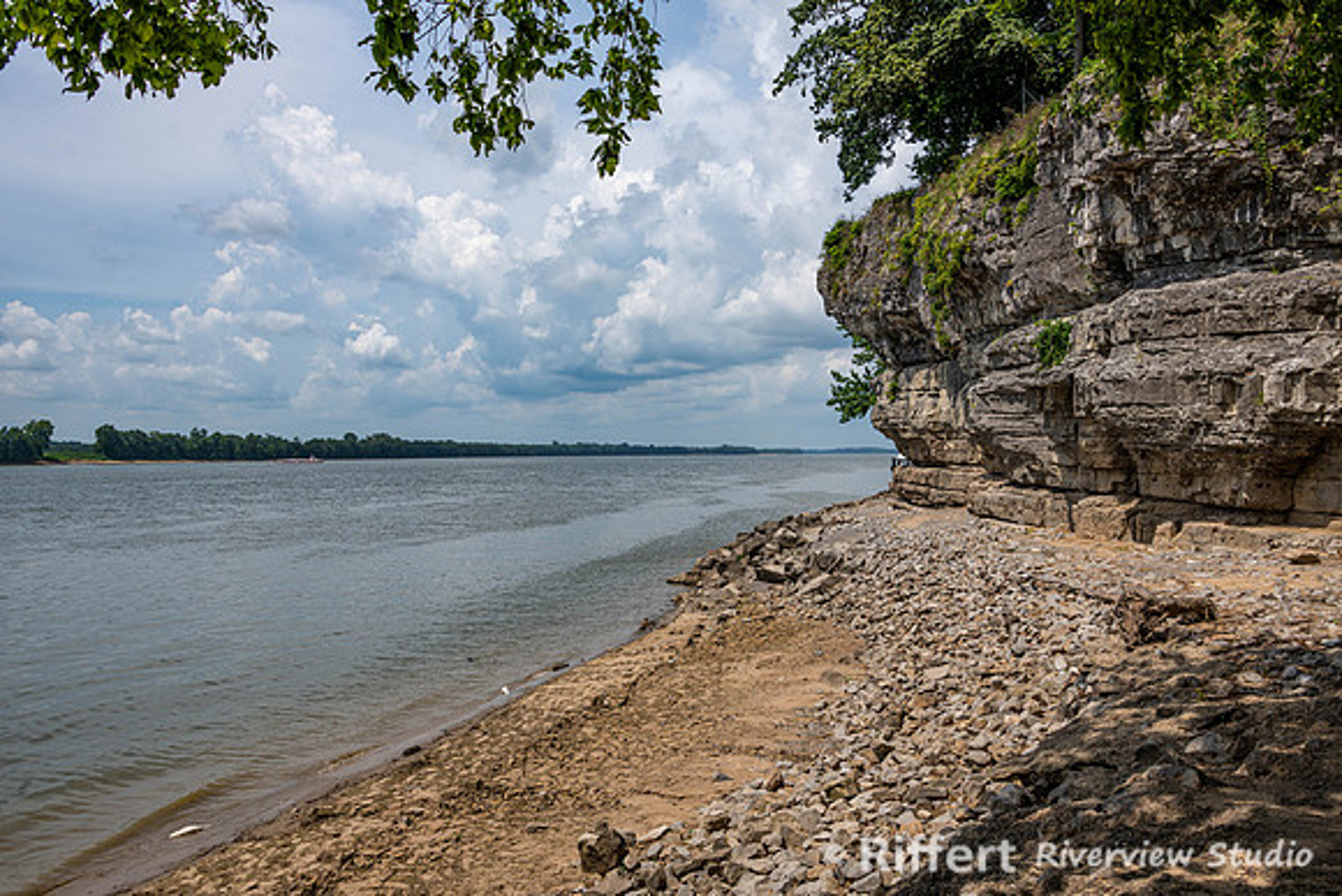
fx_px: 1044
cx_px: 671
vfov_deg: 46.4
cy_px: 448
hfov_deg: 65.5
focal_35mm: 28
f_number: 8
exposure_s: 1/200
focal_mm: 28
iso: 64
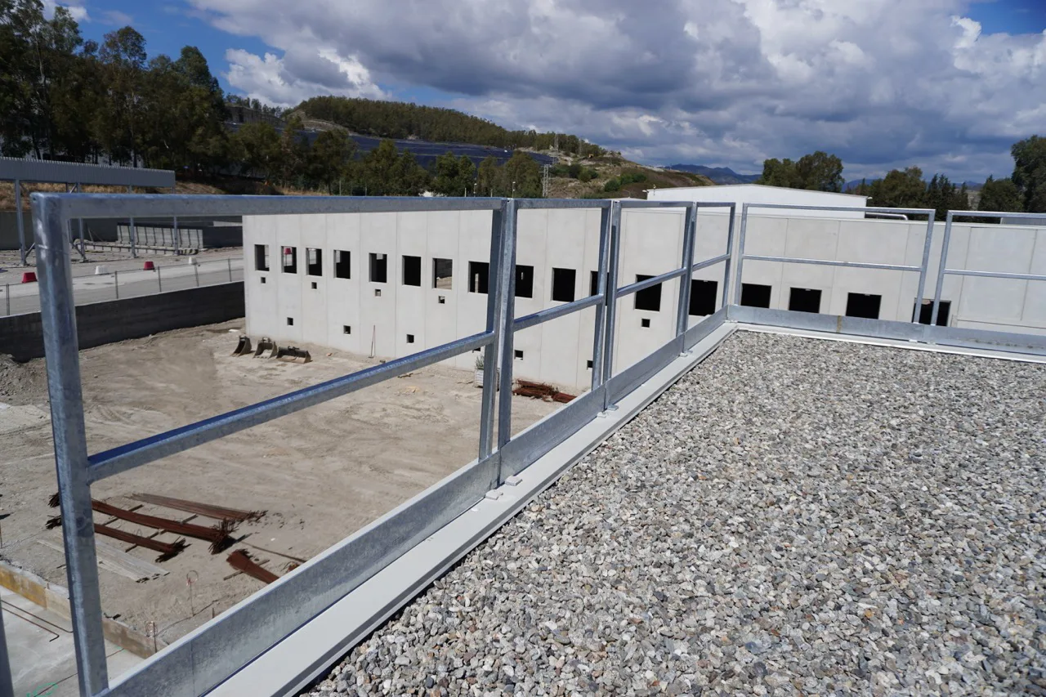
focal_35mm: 24
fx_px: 697
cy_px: 348
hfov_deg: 73.8
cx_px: 523
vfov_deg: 53.1
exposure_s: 1/4000
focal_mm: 16
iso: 100
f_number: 3.5
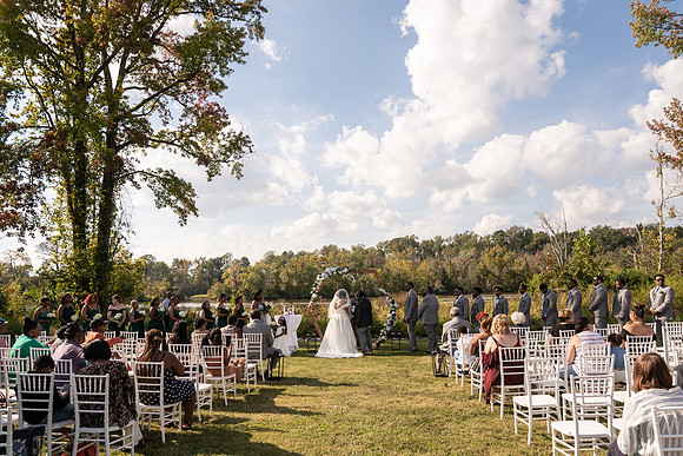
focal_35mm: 25
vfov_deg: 51.5
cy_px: 228
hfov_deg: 71.7
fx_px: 473
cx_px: 342
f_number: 4
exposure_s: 1/800
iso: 100
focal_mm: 24
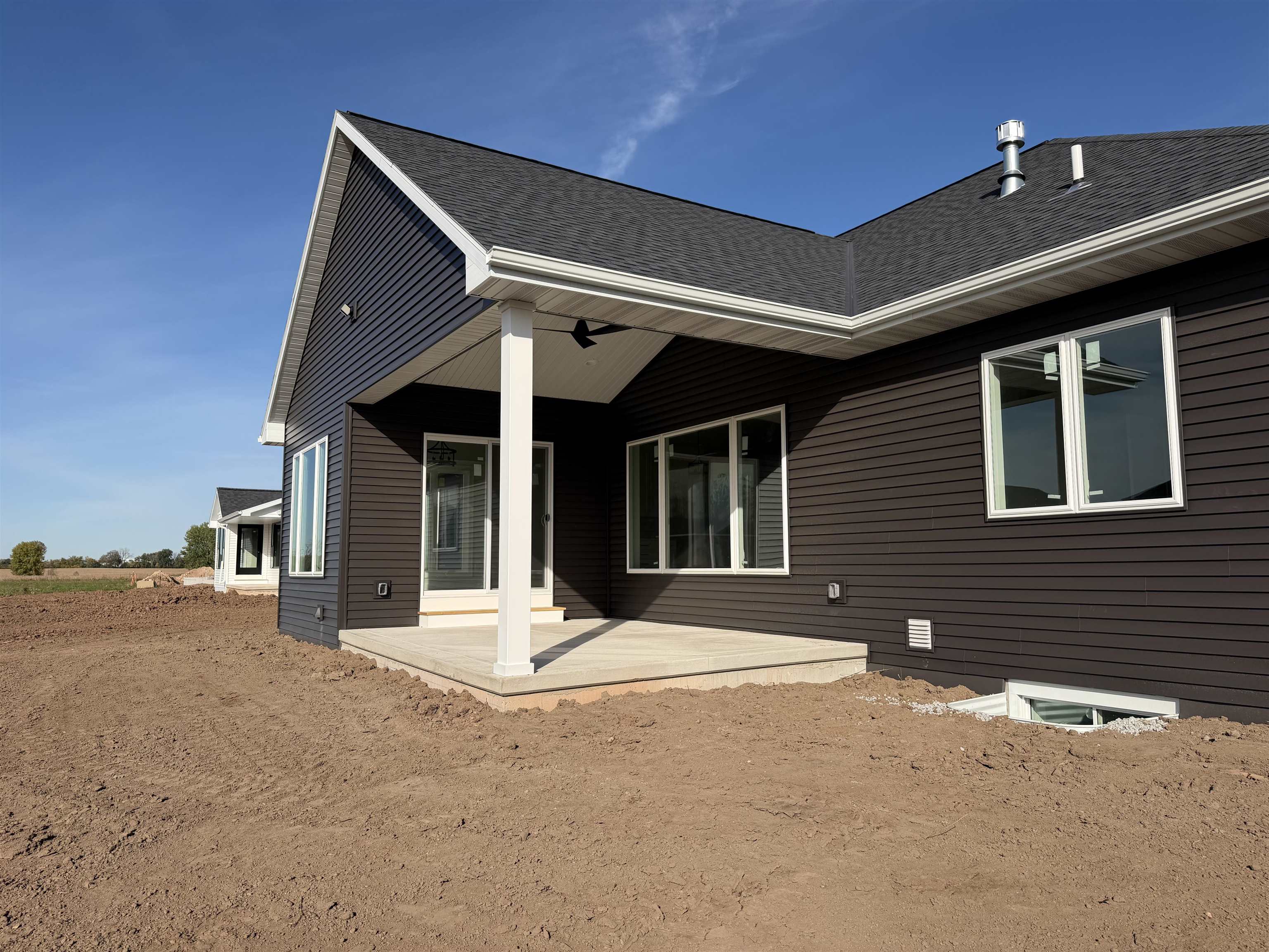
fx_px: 880
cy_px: 476
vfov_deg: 56.8
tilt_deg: +6.5
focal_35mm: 24
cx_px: 634
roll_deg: +0.3
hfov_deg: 71.6
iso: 80
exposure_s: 1/5714
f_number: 1.78
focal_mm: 6.76
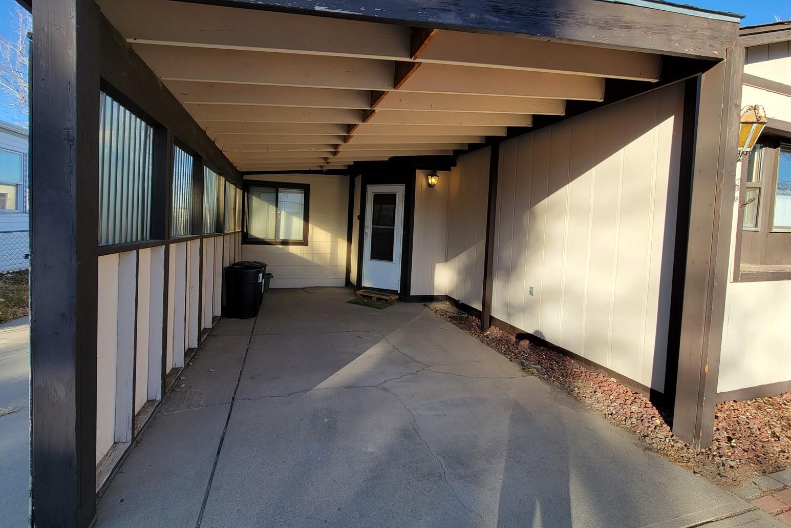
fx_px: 308
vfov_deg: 81.0
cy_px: 242
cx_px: 386
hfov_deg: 104.2
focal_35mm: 14
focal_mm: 2.2
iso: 50
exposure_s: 1/369
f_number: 2.2
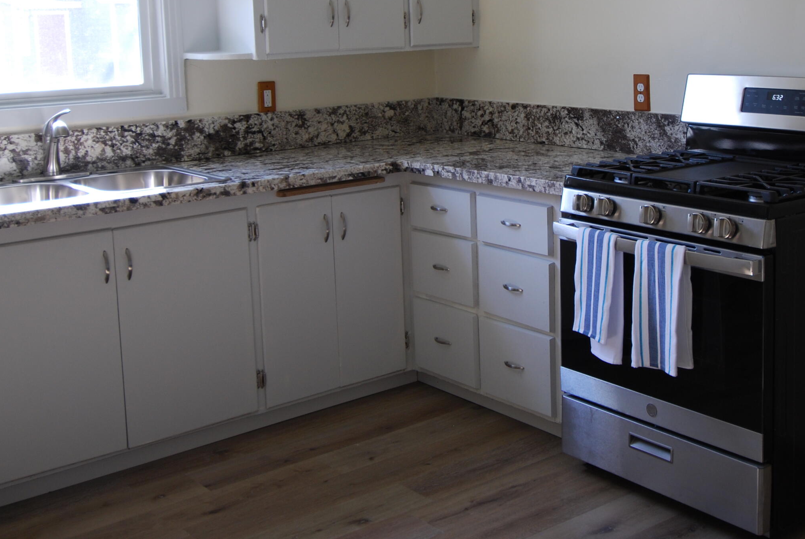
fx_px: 1097
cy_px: 140
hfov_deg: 40.0
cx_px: 501
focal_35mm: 49
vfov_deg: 27.3
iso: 200
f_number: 4
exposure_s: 1/50
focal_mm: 22
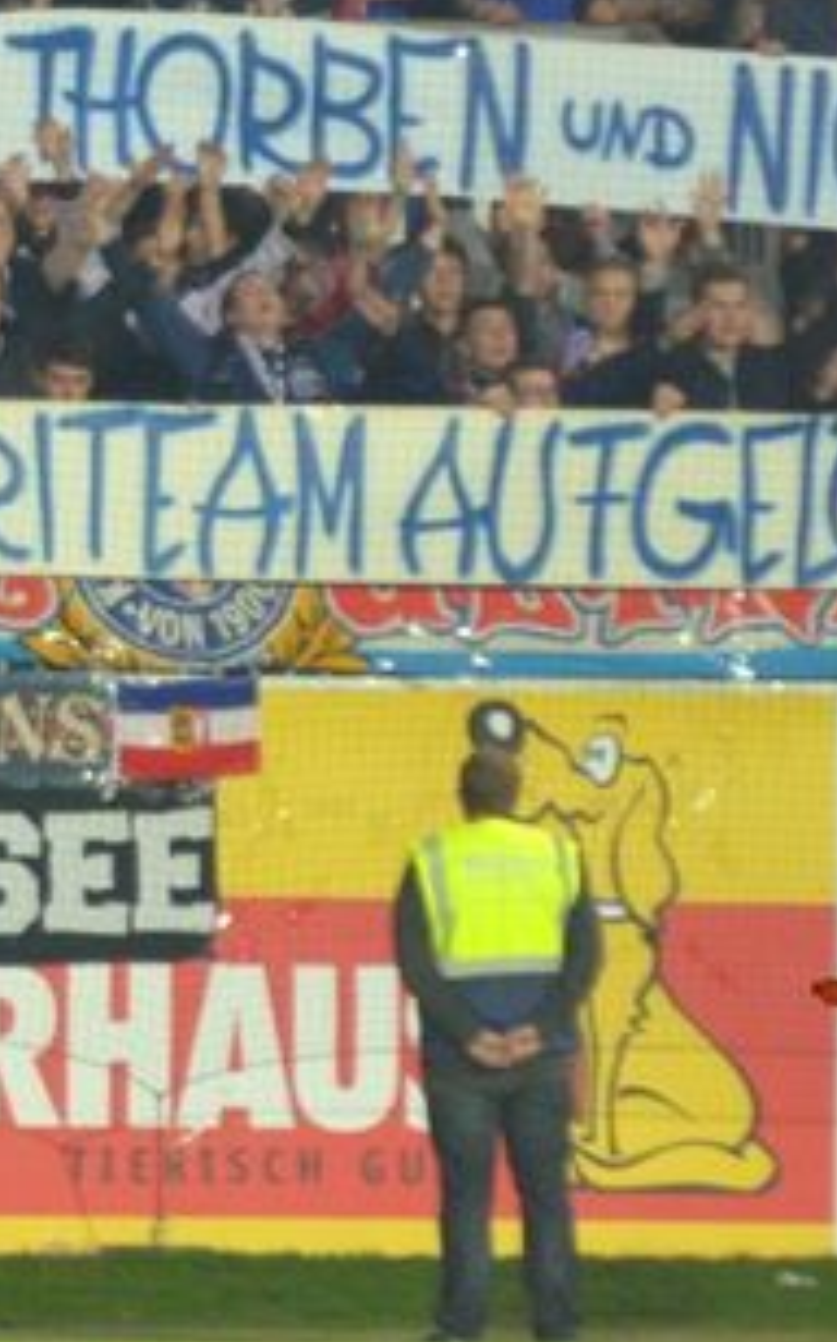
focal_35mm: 566
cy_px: 571
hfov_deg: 2.3
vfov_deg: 3.7
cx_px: 74
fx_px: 20696
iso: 1600
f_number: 2.8
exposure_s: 1/320
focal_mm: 200
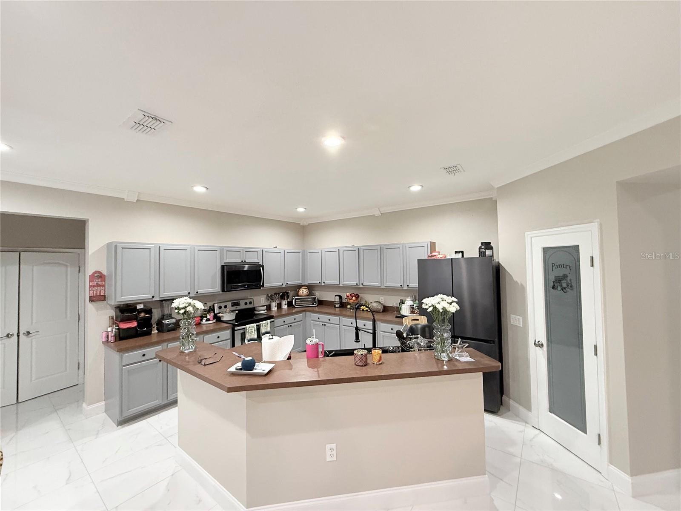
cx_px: 340
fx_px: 275
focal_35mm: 14
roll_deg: +0.8
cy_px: 256
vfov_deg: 85.7
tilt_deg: +0.6
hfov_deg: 102.1
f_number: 2.2
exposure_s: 1/60
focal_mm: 2.22
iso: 400
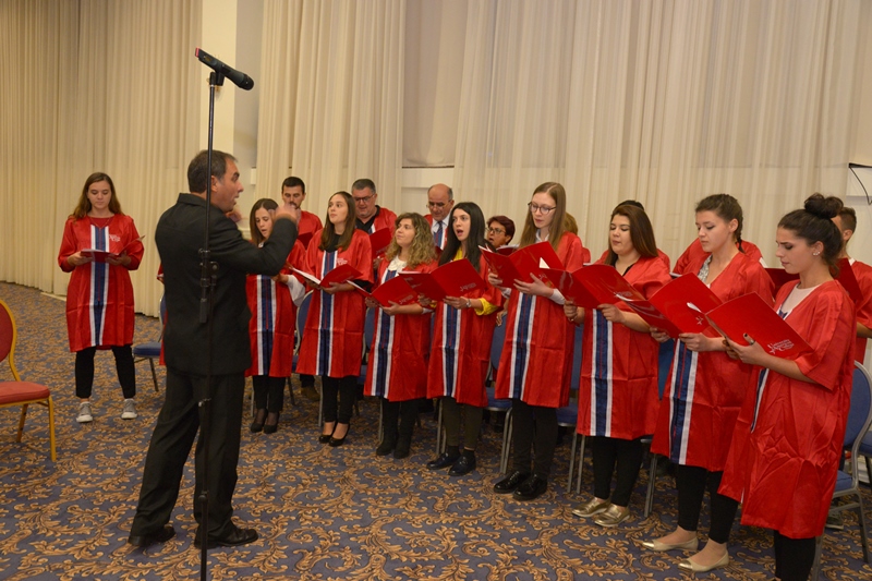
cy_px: 290
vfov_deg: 42.3
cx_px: 436
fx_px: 751
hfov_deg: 60.3
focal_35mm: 31
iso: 2000
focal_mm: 31
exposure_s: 1/40
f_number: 5.6
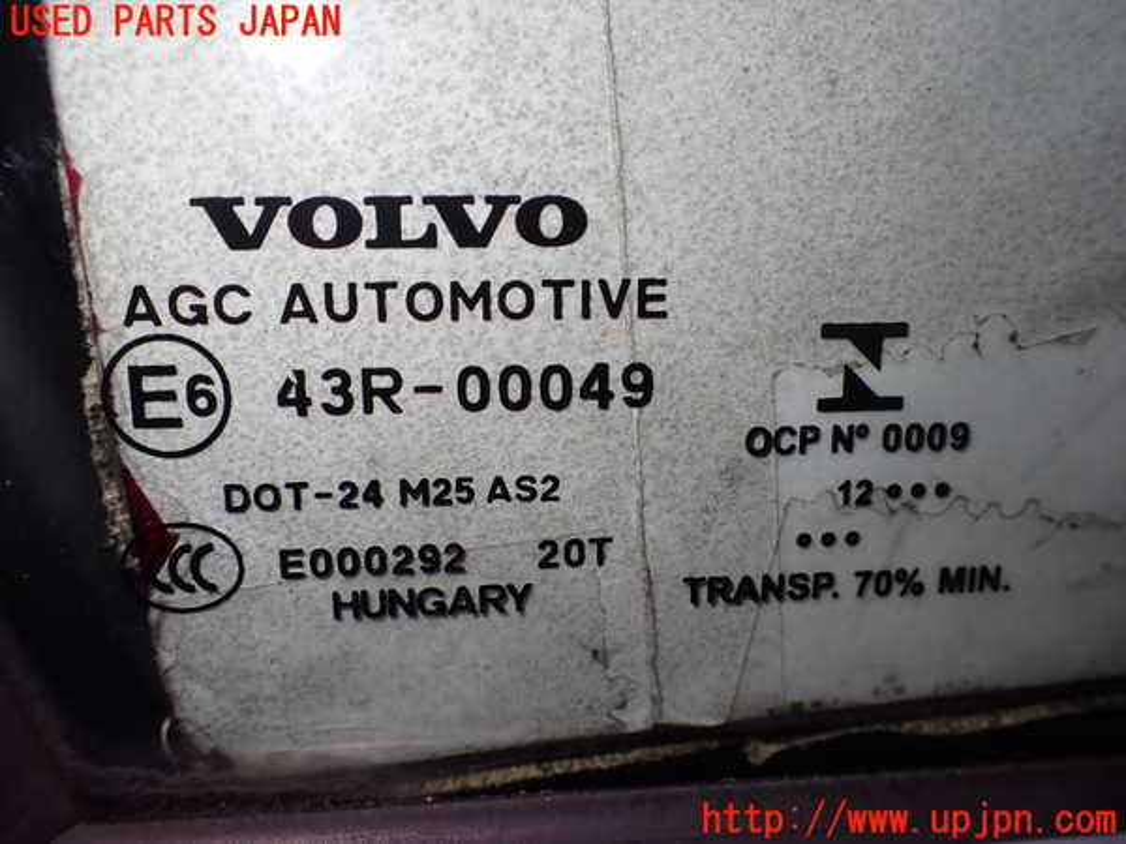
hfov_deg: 60.0
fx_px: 976
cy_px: 422
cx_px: 563
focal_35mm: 30
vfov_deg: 46.8
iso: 160
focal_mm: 5.4
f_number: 2.3
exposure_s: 1/125
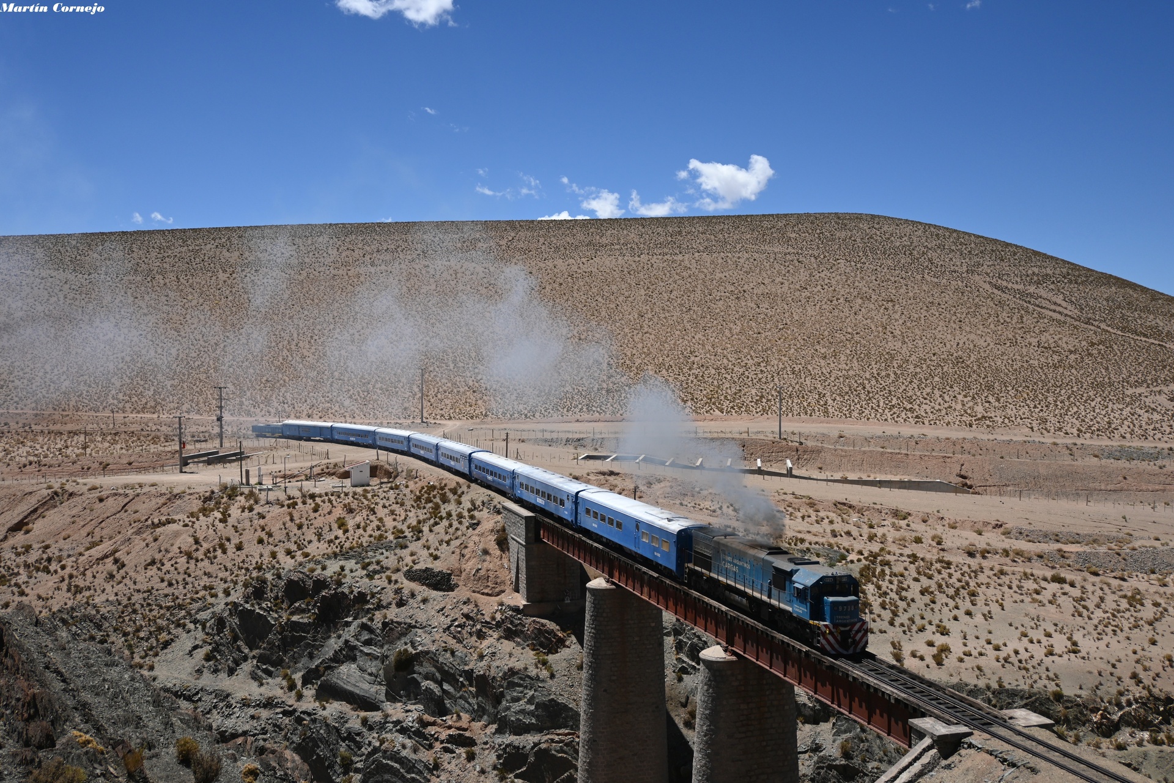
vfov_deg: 39.1
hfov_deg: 56.1
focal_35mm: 34
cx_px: 587
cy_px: 392
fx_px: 1101
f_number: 4
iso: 100
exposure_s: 1/1600
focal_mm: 22.5
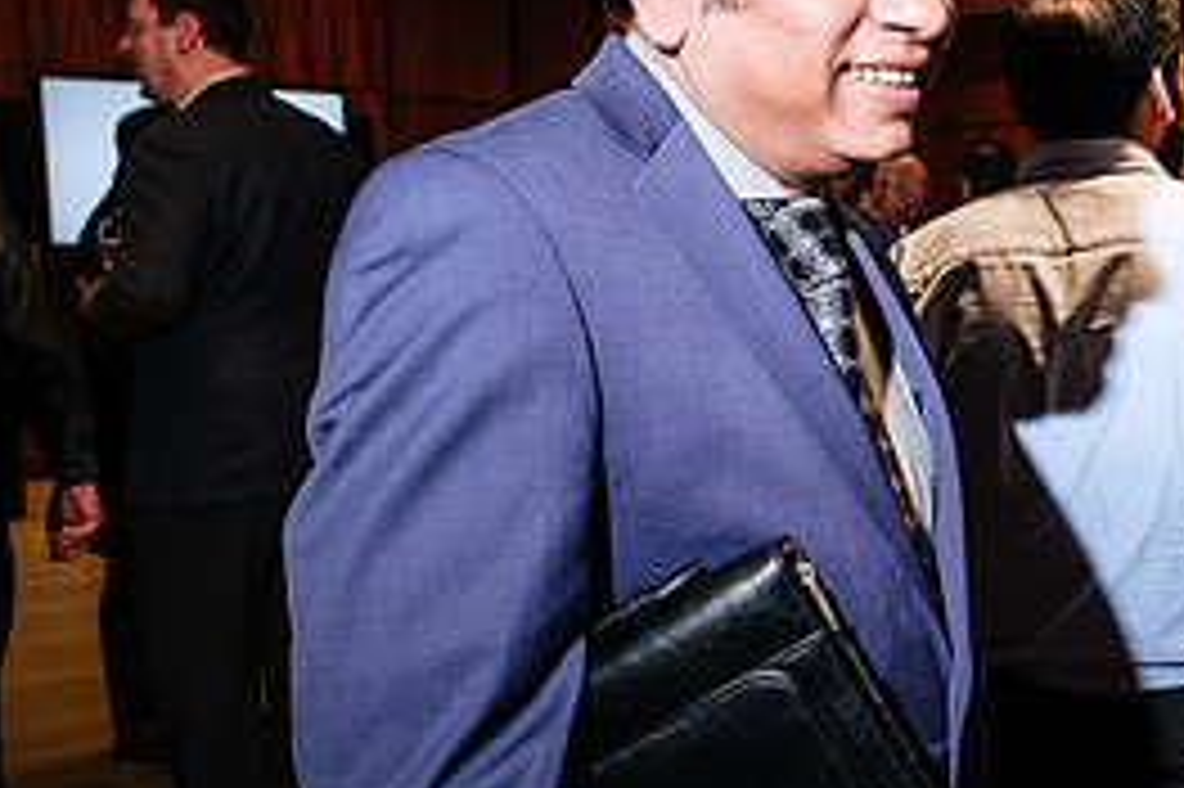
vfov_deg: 25.4
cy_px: 493
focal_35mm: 53
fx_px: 1742
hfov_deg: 33.0
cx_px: 1297
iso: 400
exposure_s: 1/60
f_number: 4
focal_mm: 16
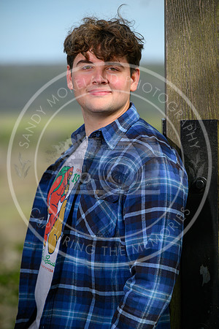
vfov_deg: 13.2
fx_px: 1414
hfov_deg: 8.9
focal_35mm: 155
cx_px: 110
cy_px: 164
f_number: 3.2
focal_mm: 155
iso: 160
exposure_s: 1/4000
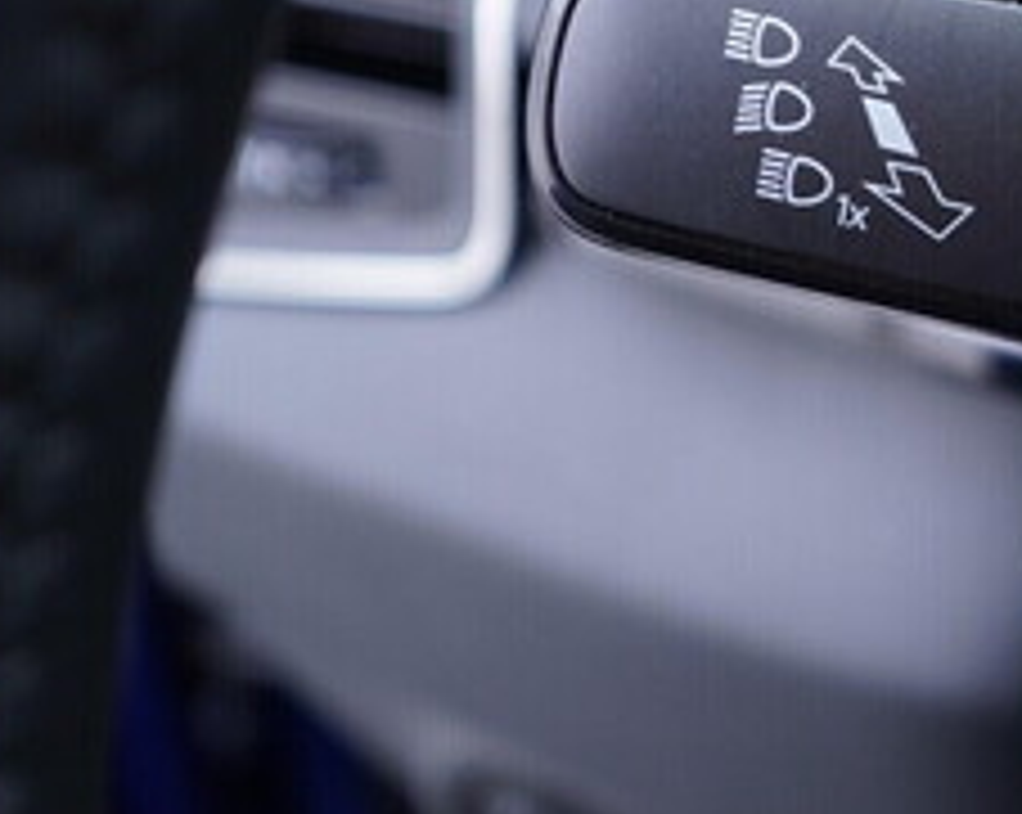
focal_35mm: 82
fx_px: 2477
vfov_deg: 18.5
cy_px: 137
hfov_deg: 22.1
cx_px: 1099
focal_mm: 24
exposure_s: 1/40
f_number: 2.8
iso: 320
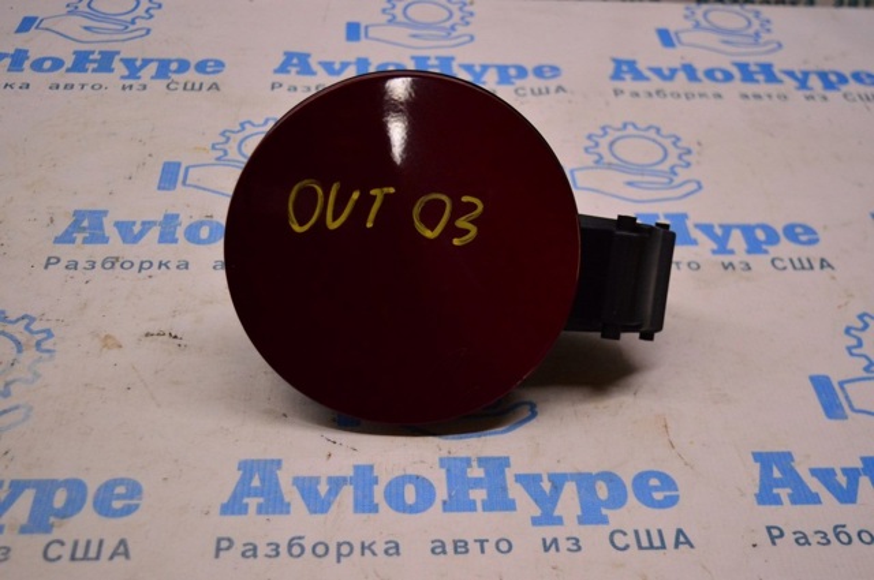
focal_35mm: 48
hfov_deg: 41.2
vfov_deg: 28.0
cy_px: 290
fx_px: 1164
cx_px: 437
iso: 1600
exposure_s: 1/400
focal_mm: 32
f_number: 4.5
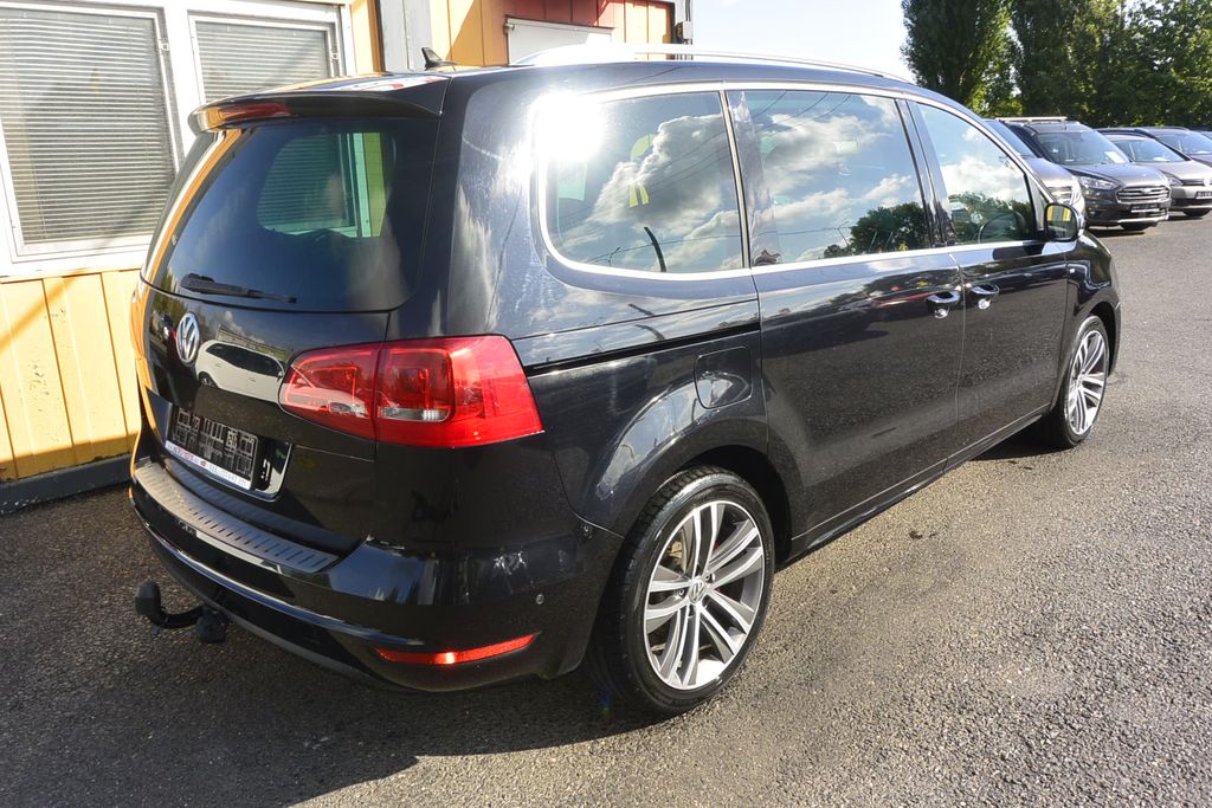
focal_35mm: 27
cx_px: 606
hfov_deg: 67.4
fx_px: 909
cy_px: 404
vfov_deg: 47.9
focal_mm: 10
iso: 160
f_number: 7.1
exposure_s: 1/250
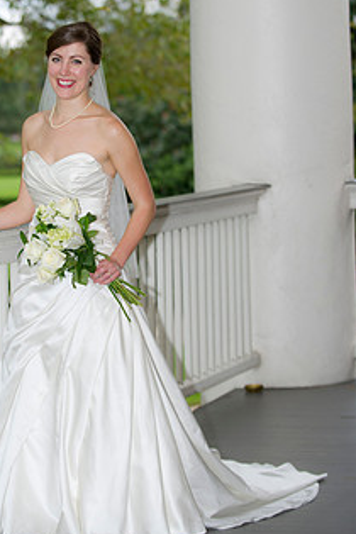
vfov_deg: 17.9
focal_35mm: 114
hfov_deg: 12.0
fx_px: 1691
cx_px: 106
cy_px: 234
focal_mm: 80
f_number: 2.8
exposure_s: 1/200
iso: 160
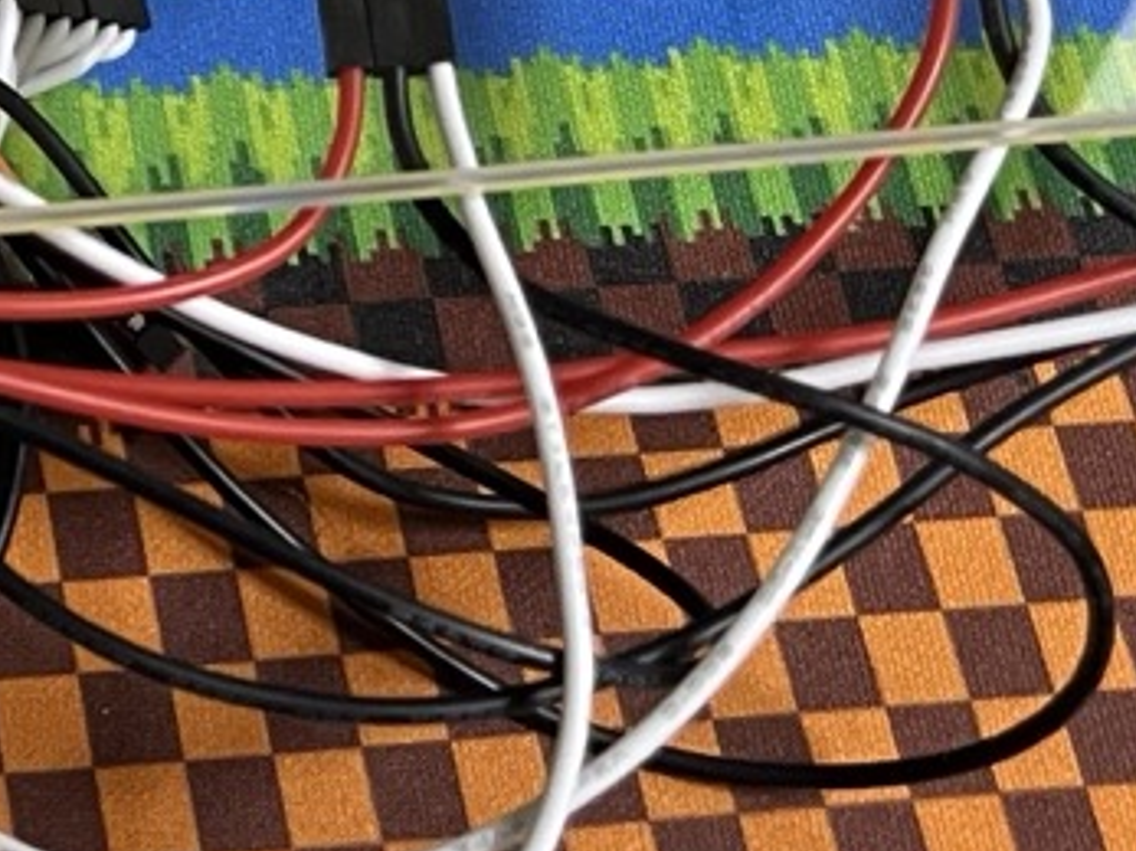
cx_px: -589
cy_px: -694
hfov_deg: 15.2
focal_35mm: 120
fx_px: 3937
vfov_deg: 11.4
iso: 125
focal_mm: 5.1
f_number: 1.6
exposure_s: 1/71
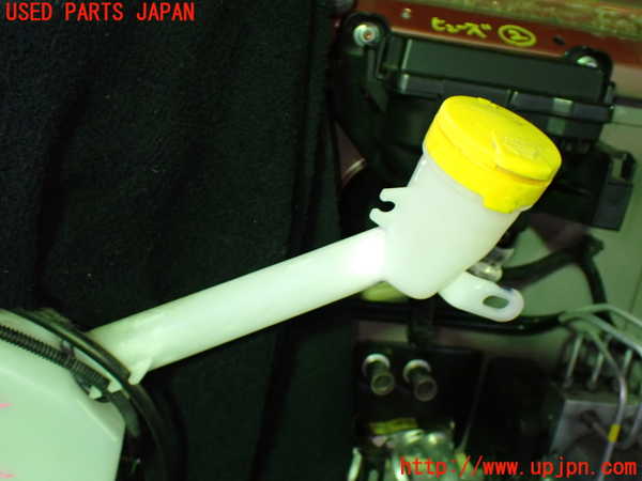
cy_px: 240
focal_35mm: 41
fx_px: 760
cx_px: 321
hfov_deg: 45.8
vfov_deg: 35.1
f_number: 2.8
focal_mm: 7.31
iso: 800
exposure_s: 1/50
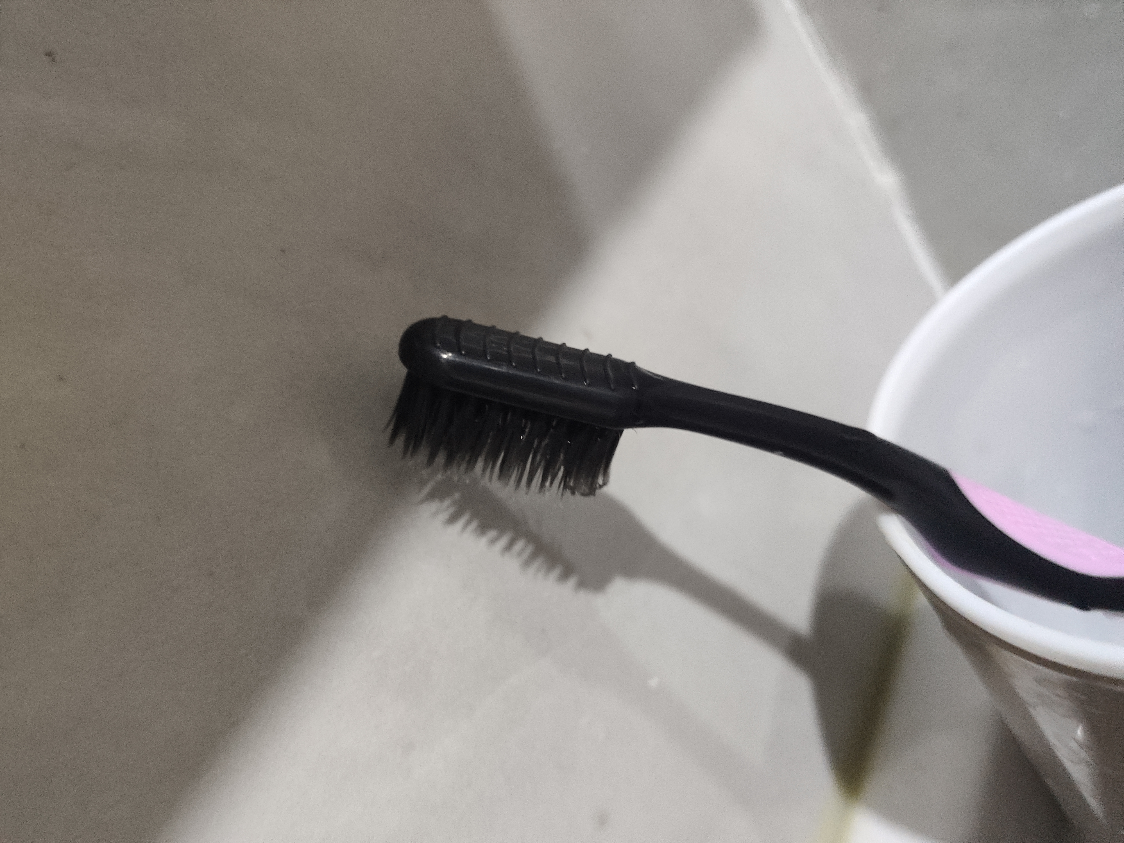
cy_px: 422
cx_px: 562
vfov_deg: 53.1
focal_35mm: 26
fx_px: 844
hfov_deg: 67.3
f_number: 1.75
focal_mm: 4.75
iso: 5267
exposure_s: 1/33
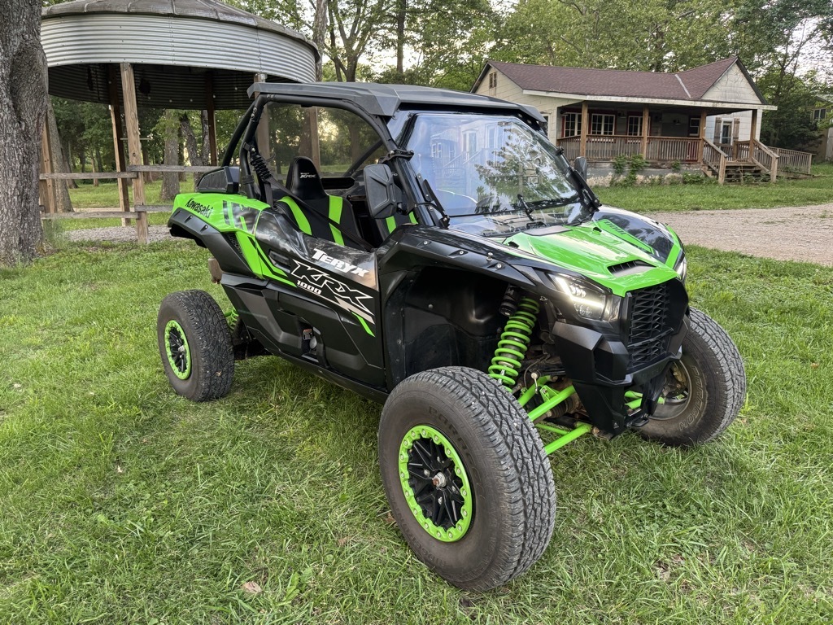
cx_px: 416
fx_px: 578
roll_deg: +1.1
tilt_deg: -10.2
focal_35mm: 24
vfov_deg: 56.8
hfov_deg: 71.6
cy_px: 312
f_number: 1.78
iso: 200
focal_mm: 6.76
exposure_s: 1/71
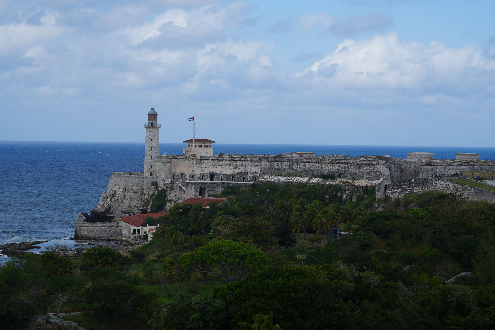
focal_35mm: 105
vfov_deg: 13.0
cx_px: 248
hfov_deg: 19.5
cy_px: 165
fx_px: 1444
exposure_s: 1/250
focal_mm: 105
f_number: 9
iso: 100
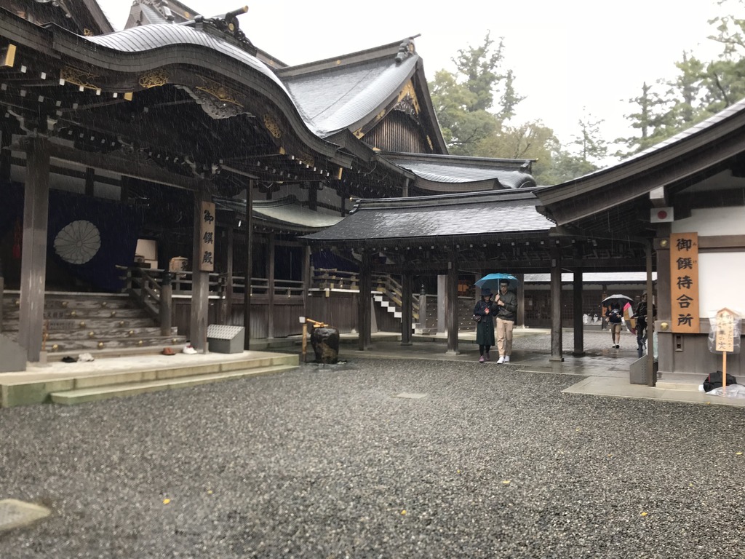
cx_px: 372
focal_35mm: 28
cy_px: 280
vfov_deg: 49.7
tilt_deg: +3.5
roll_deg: +0.3
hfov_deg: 63.4
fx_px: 603
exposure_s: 1/94
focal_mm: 3.99
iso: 32
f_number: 1.8
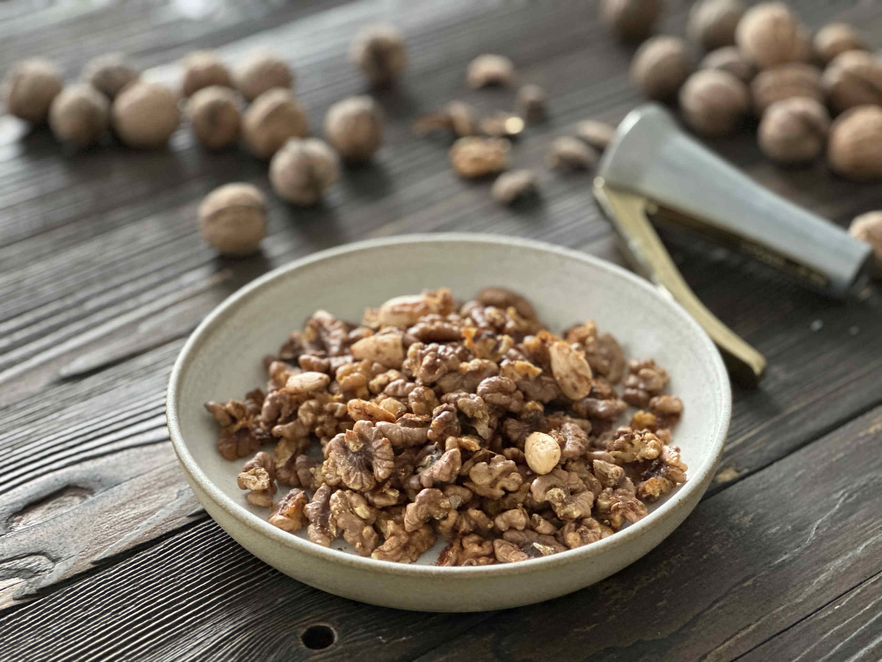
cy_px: 331
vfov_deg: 19.1
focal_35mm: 77
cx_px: 441
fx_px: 1962
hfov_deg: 25.3
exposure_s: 1/22
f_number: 2.8
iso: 500
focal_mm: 9
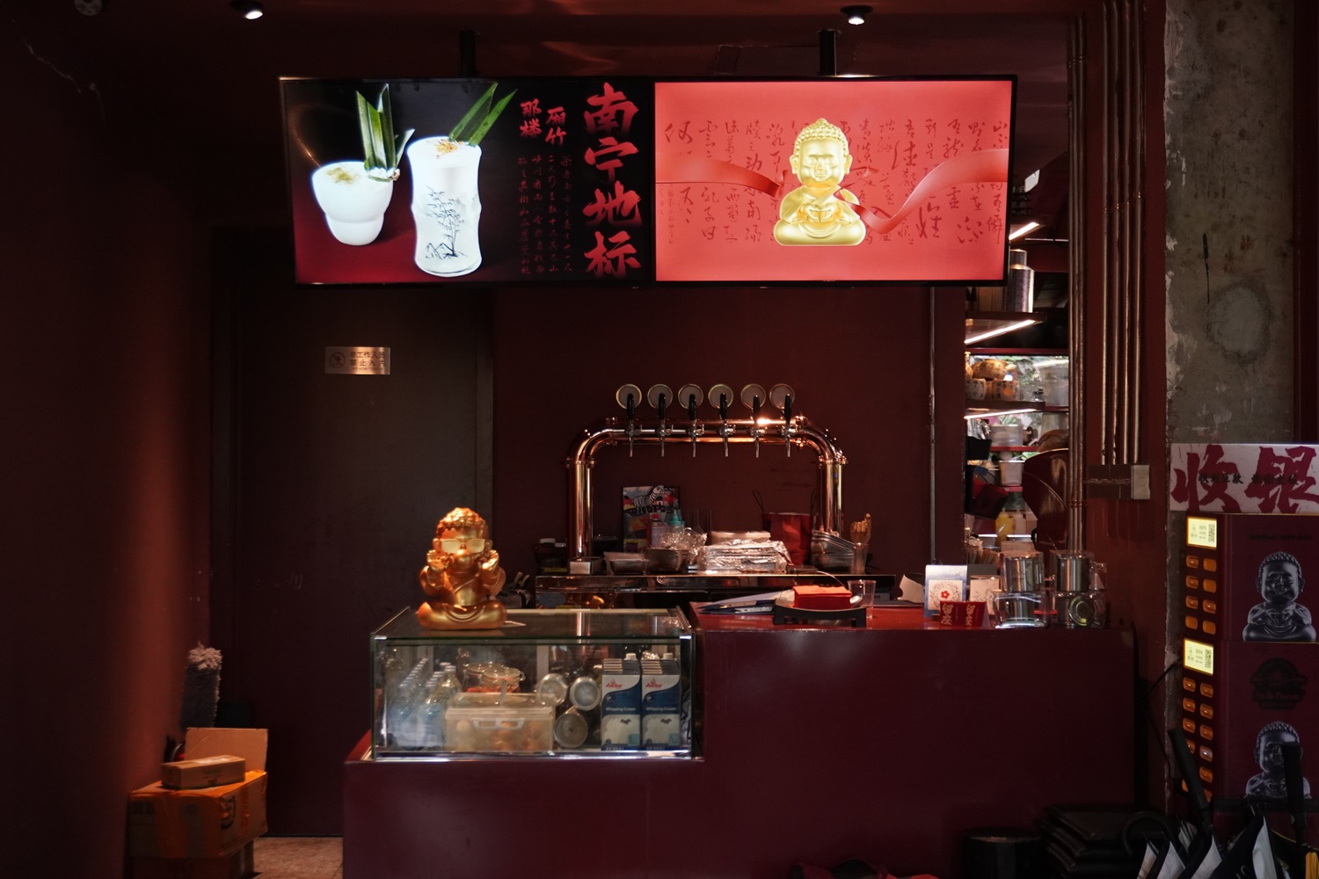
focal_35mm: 46
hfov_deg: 42.3
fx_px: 1704
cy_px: 440
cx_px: 660
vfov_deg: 28.9
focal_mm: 31
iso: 1250
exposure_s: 1/80
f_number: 5
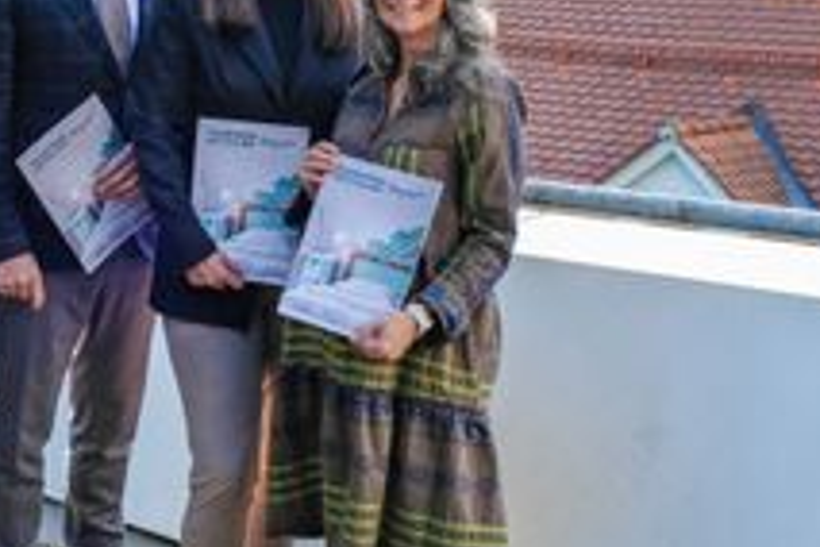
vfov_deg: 20.8
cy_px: 179
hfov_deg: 30.1
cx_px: 139
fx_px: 1480
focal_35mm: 65
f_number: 7.1
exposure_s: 1/150
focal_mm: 18
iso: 400
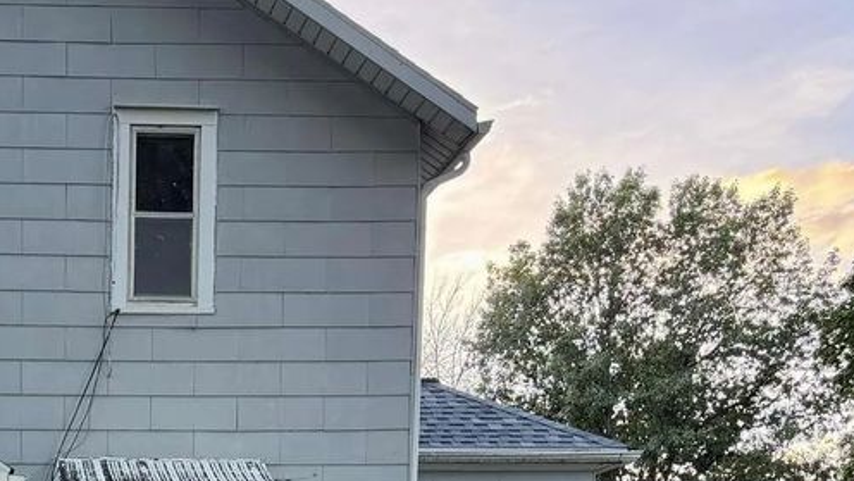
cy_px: 759
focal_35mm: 72
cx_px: 24
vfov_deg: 15.3
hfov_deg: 27.8
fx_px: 1630
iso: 80
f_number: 1.78
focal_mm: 6.76
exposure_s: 1/295
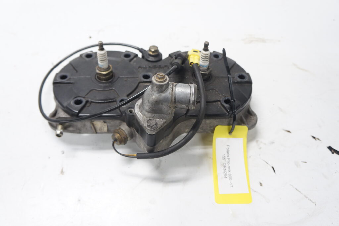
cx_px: 170
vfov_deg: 41.7
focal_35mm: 32
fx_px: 297
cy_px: 113
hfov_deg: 59.5
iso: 400
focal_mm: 21
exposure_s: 1/60
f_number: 4
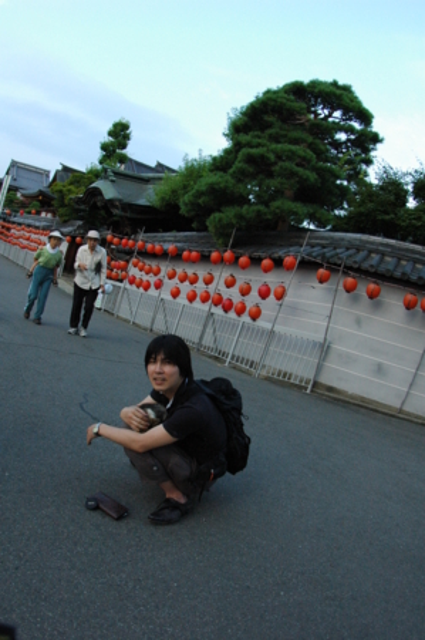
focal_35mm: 22
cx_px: 212
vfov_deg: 77.4
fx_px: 399
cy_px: 320
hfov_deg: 56.0
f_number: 8
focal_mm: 15
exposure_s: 1/250
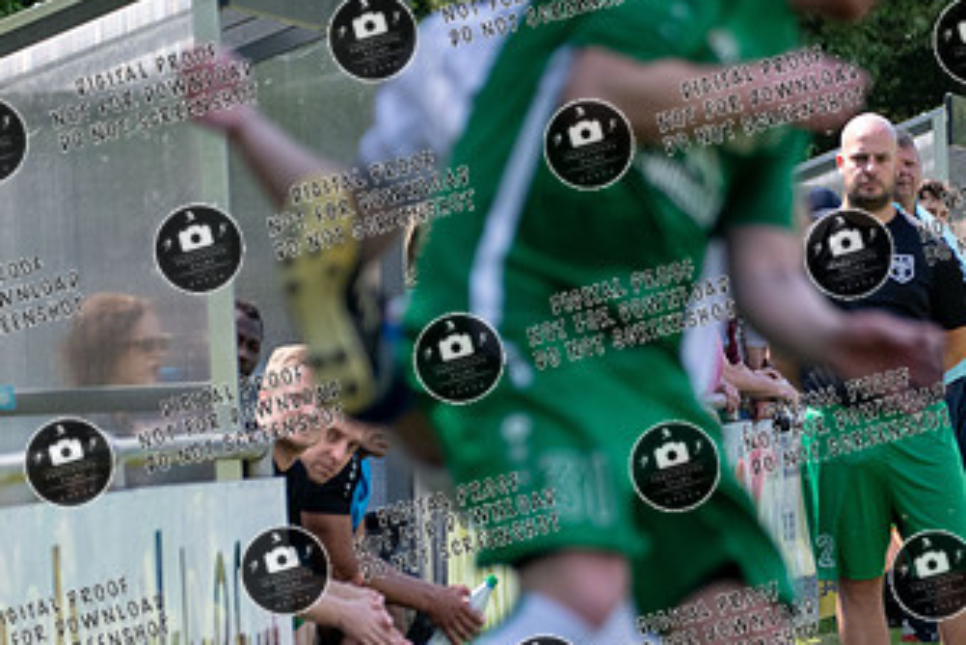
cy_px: 474
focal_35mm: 513
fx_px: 13771
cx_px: 706
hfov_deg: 4.0
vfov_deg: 2.7
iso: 1000
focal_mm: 200
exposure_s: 1/1600
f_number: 5.6
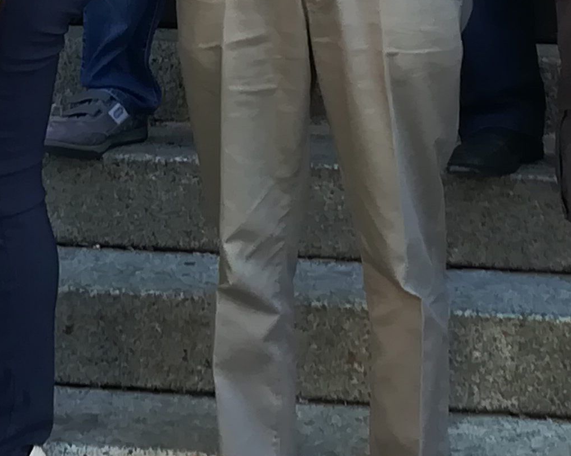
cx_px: 152
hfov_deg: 12.6
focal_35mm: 153
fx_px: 2585
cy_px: -267
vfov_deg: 9.7
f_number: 2.2
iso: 50
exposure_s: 1/139
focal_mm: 3.83
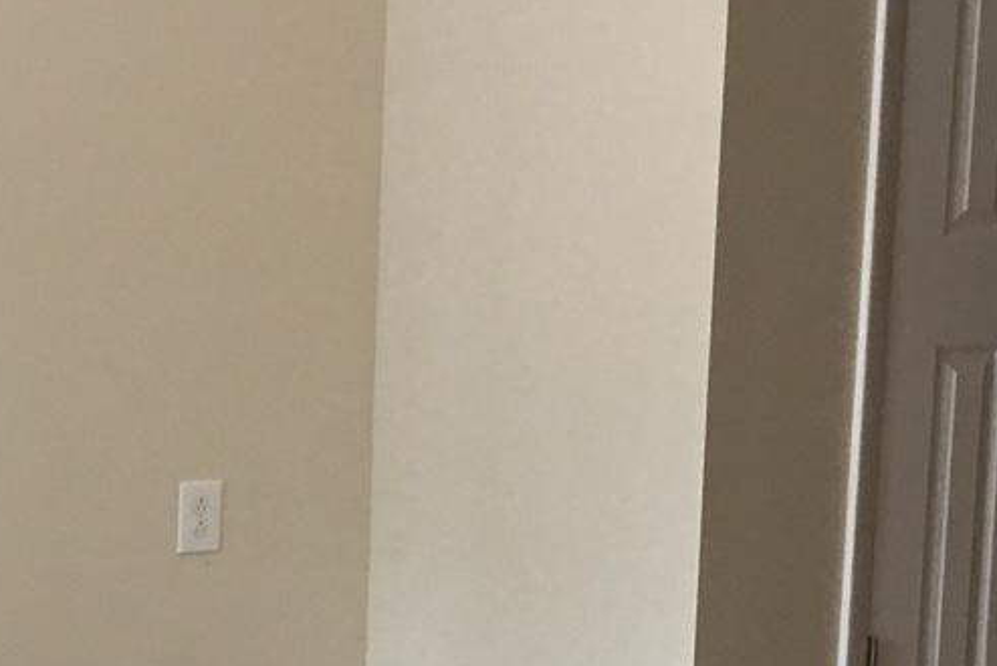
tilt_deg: -7.6
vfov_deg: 11.2
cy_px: 341
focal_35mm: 123
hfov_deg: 16.5
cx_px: 777
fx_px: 3408
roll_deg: -2.1
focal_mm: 4.15
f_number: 2.2
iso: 40
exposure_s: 1/30
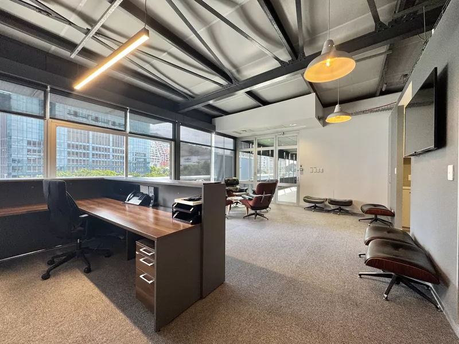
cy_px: 172
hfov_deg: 102.1
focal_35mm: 14
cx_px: 230
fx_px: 186
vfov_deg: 85.7
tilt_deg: -1.1
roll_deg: -0.7
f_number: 2.2
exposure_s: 1/100
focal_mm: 2.22
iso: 125
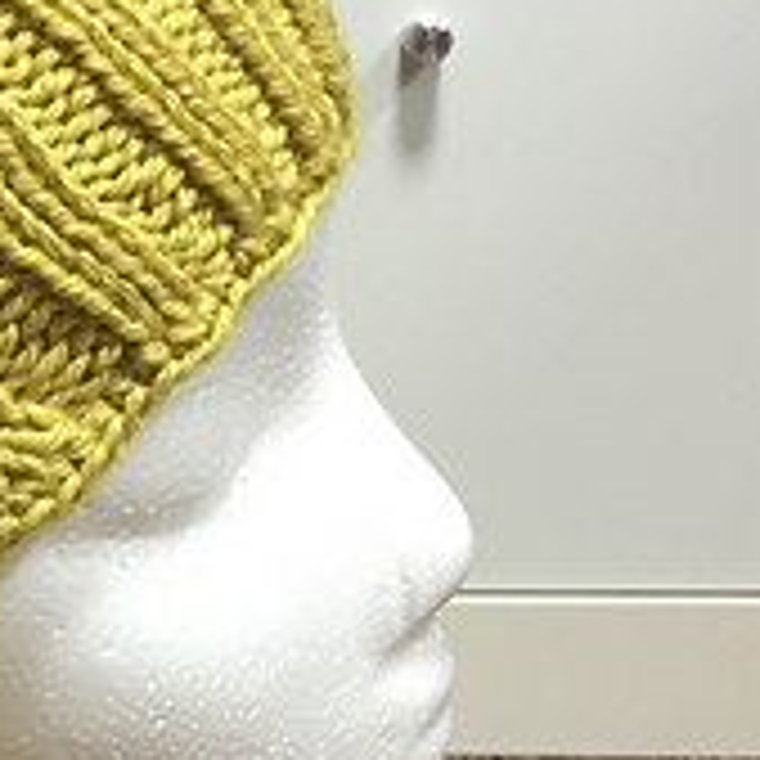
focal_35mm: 97
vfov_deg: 17.8
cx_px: -288
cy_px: 589
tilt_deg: -15.8
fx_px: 2409
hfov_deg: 16.7
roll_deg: +1.7
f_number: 2.2
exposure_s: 1/30
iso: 125
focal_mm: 4.15
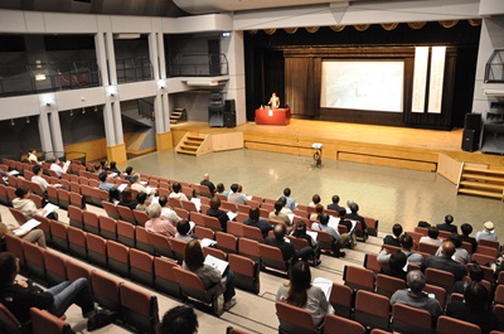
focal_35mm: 30
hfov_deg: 62.0
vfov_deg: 43.4
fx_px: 419
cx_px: 252
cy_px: 167
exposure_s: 1/50
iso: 2500
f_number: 3.5
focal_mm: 20
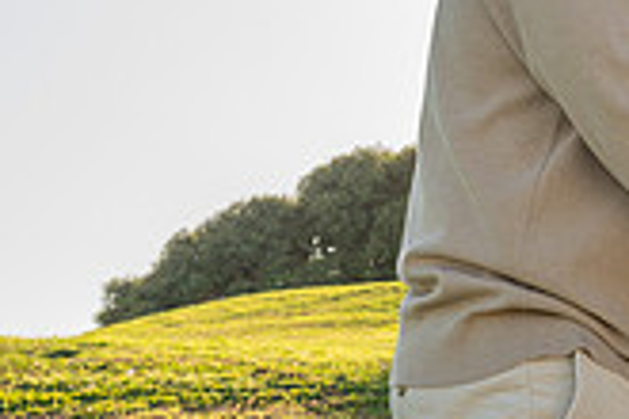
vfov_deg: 7.9
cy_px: -182
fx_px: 2988
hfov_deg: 11.8
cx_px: 766
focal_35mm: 171
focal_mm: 43
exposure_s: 1/200
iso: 200
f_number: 9
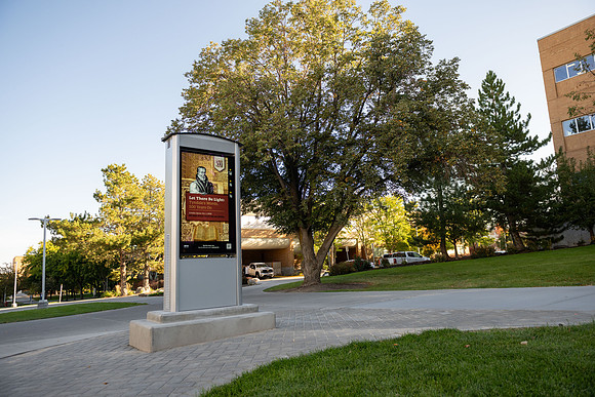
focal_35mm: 24
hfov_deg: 73.7
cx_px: 298
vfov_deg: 53.2
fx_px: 397
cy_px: 198
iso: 200
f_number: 4
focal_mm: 24
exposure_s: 1/400
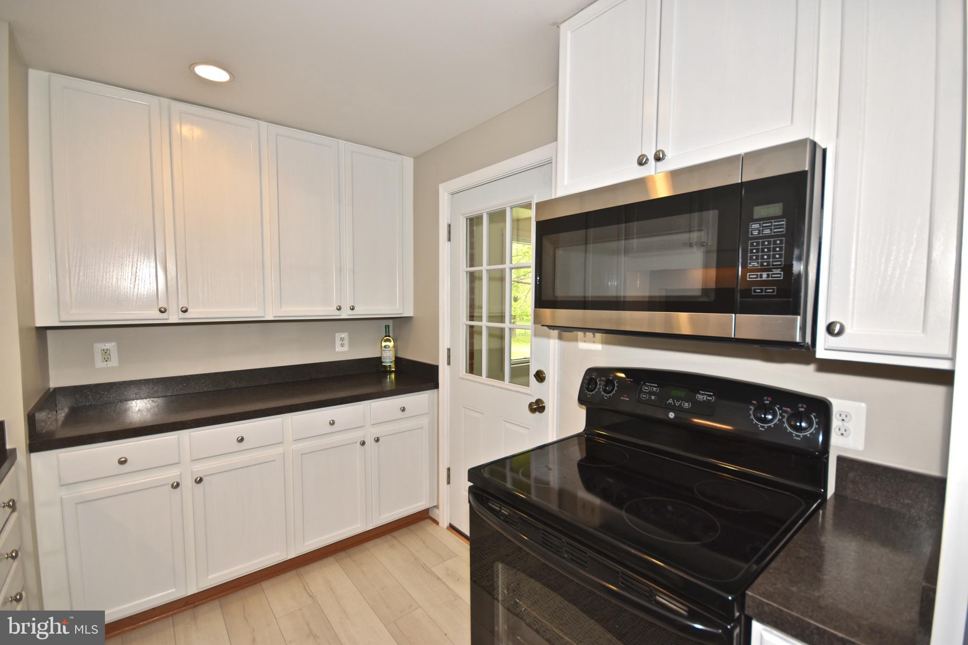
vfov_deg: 77.3
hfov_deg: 100.4
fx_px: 403
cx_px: 484
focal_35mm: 15
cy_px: 322
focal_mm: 10
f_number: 5
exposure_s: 1/60
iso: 200
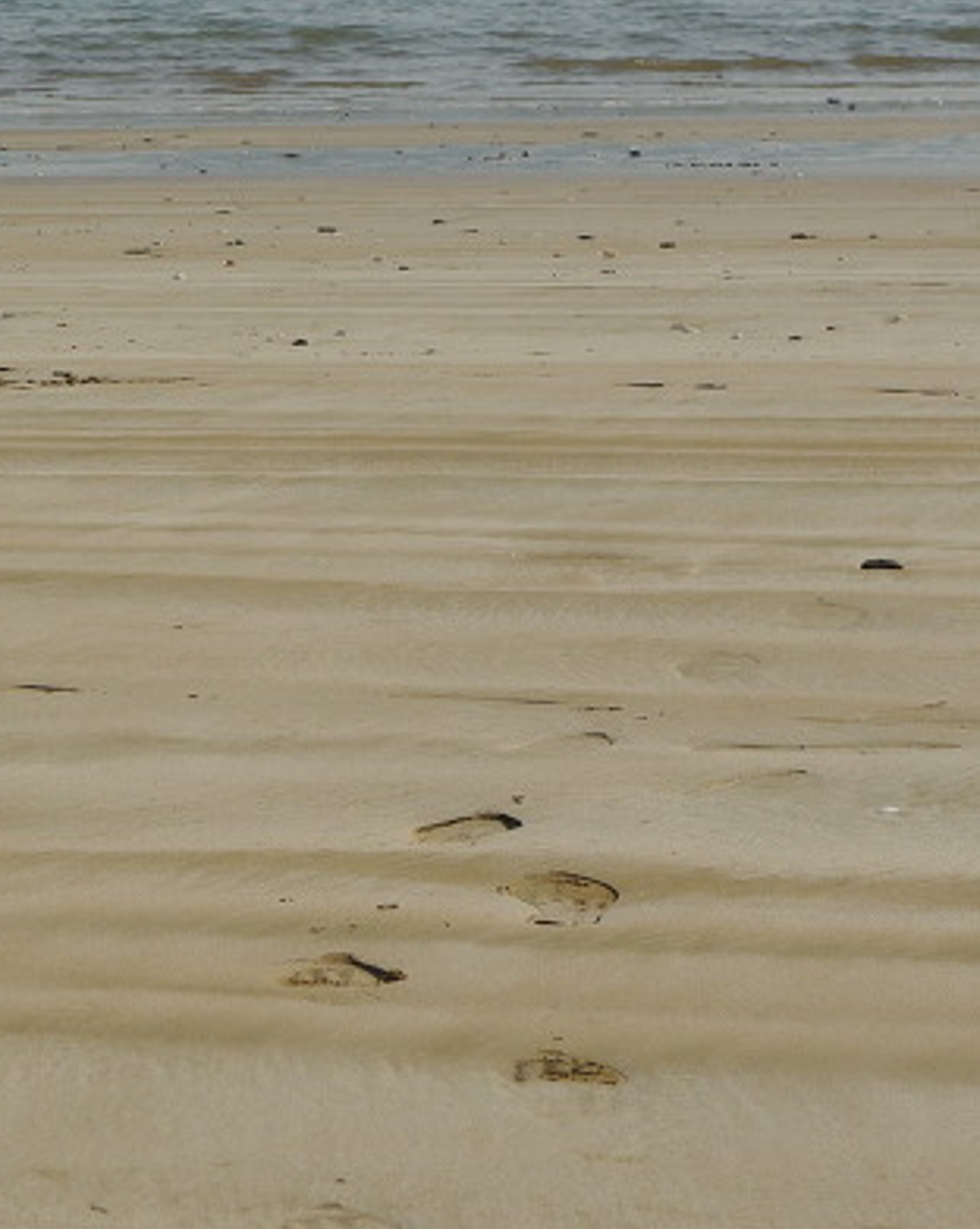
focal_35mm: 202
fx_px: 7335
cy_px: 247
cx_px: -245
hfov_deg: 7.6
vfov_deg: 9.5
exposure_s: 1/500
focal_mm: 55
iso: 200
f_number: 11
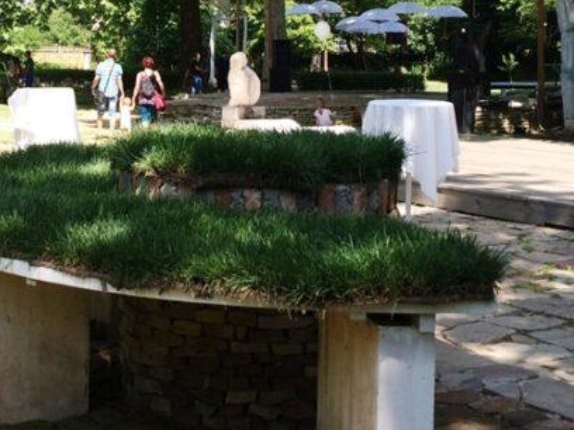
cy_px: 95
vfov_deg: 22.7
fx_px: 1061
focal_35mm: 64
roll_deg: +0.8
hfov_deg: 29.8
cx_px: 146
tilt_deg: -1.4
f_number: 2.2
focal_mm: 4.15
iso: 32
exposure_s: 1/595
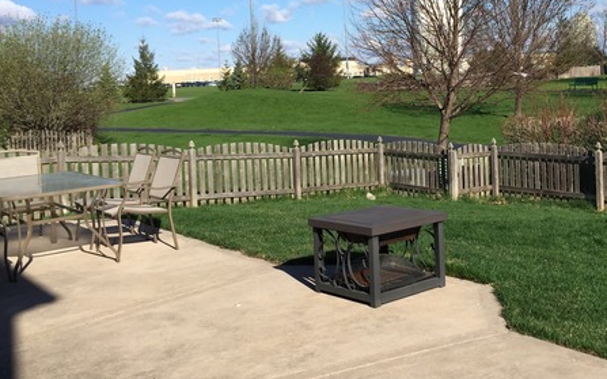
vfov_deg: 28.7
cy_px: 92
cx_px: 426
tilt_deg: -2.1
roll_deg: +2.2
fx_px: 728
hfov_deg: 44.3
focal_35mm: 44
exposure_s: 1/1883
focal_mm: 4.15
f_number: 2.2
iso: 32
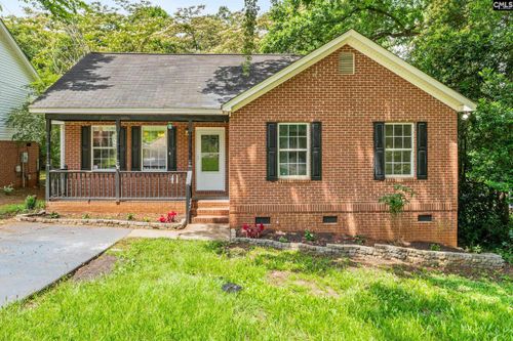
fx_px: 235
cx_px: 256
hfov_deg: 95.0
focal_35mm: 16
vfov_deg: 72.0
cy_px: 170
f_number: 6.3
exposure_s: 1/100
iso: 200
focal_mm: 11
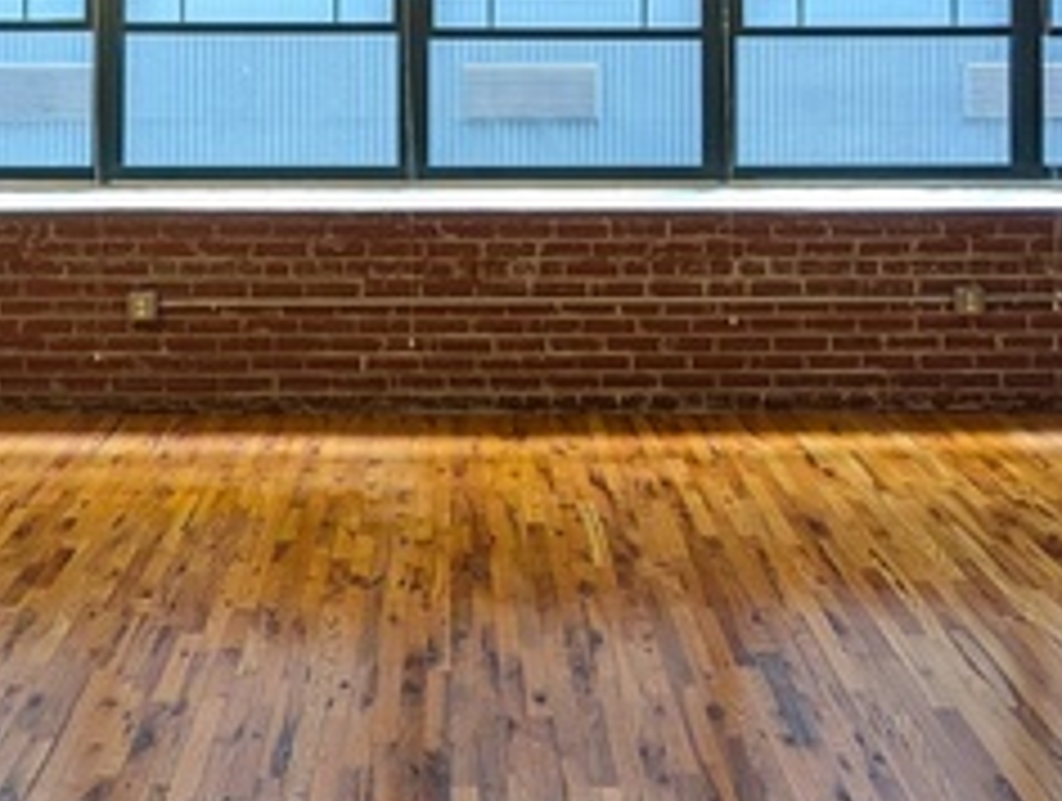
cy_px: -36
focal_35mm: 45
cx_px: 464
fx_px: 1383
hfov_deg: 41.9
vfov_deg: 29.7
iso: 240
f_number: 2.2
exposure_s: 1/120
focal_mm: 2.35
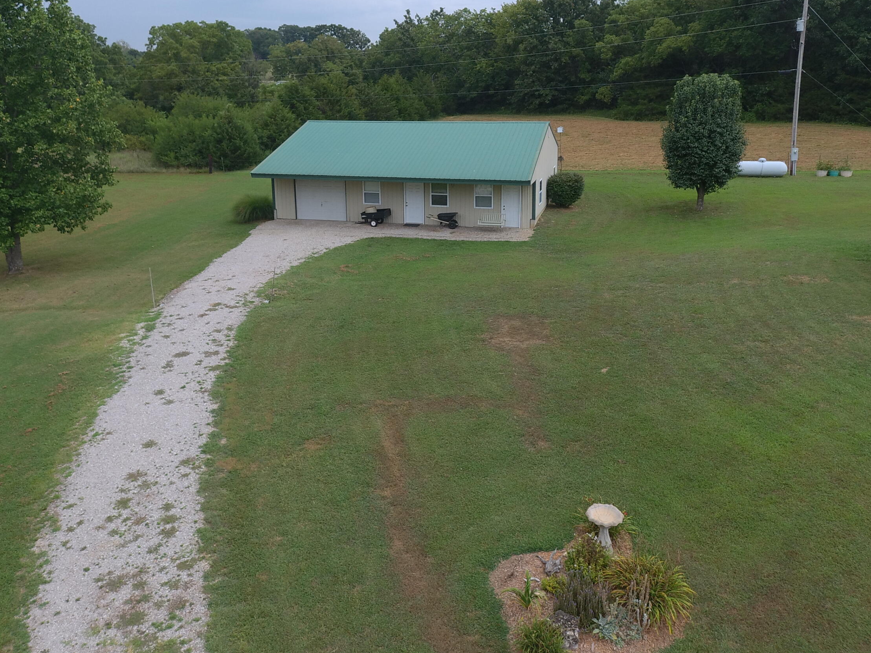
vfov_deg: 57.6
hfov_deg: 73.9
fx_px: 579
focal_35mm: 23
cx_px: 457
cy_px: 220
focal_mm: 3.15
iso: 100
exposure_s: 1/460
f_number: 2.8
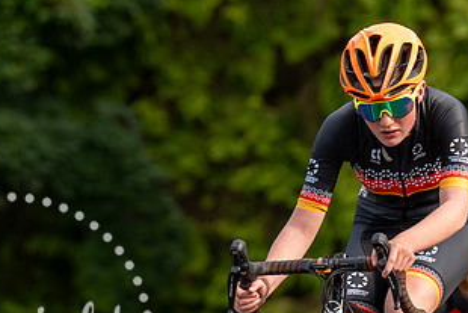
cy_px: 196
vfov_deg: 3.1
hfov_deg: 4.6
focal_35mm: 446
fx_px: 5800
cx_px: 338
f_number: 4.5
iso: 250
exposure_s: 1/640
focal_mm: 197
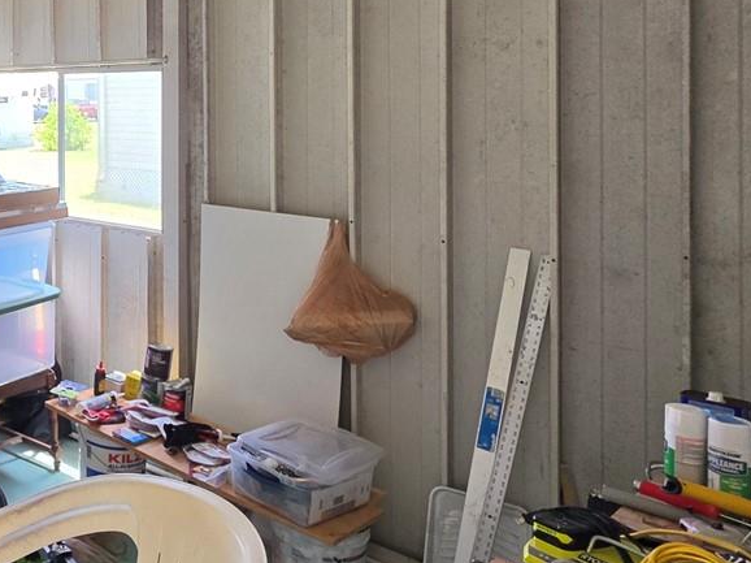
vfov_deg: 38.3
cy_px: 120
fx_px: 781
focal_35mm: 36
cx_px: -56
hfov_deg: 41.9
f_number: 1.9
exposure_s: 1/120
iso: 100
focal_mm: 2.2
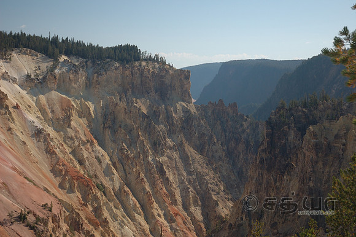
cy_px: 118
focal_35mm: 57
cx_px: 178
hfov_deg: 35.1
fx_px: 563
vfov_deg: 23.8
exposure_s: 1/400
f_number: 4.2
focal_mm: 38
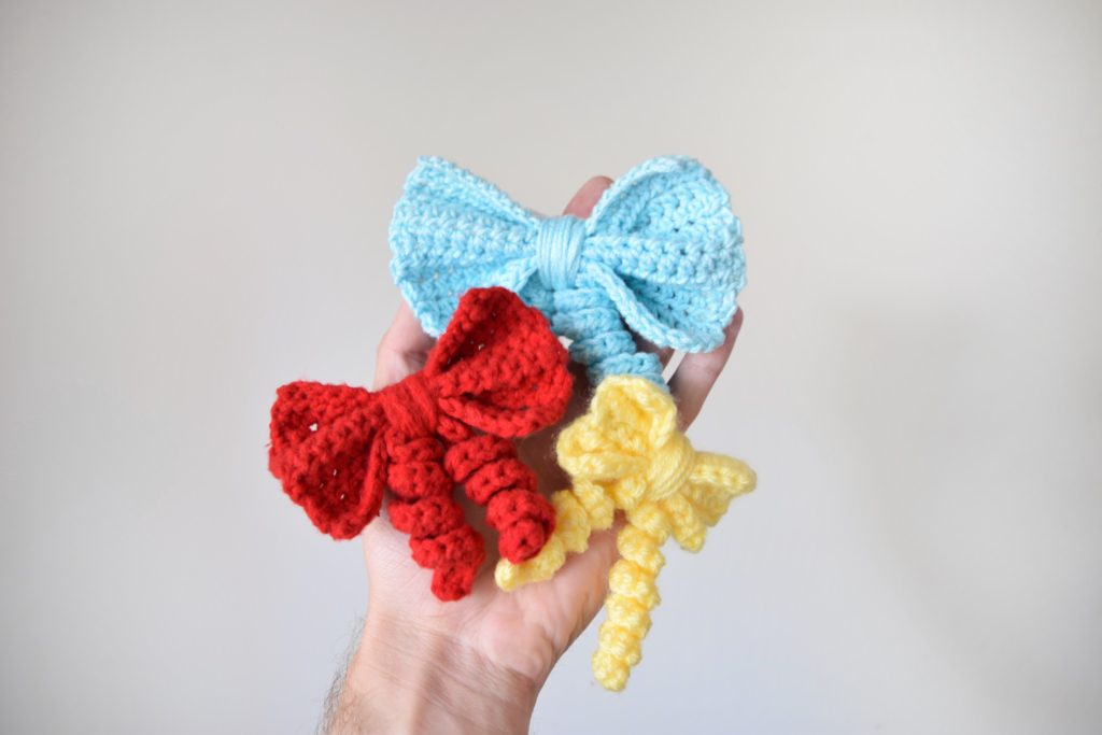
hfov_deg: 67.4
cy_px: 368
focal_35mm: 27
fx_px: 827
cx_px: 551
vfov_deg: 47.9
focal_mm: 18
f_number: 3.5
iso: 100
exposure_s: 1/5
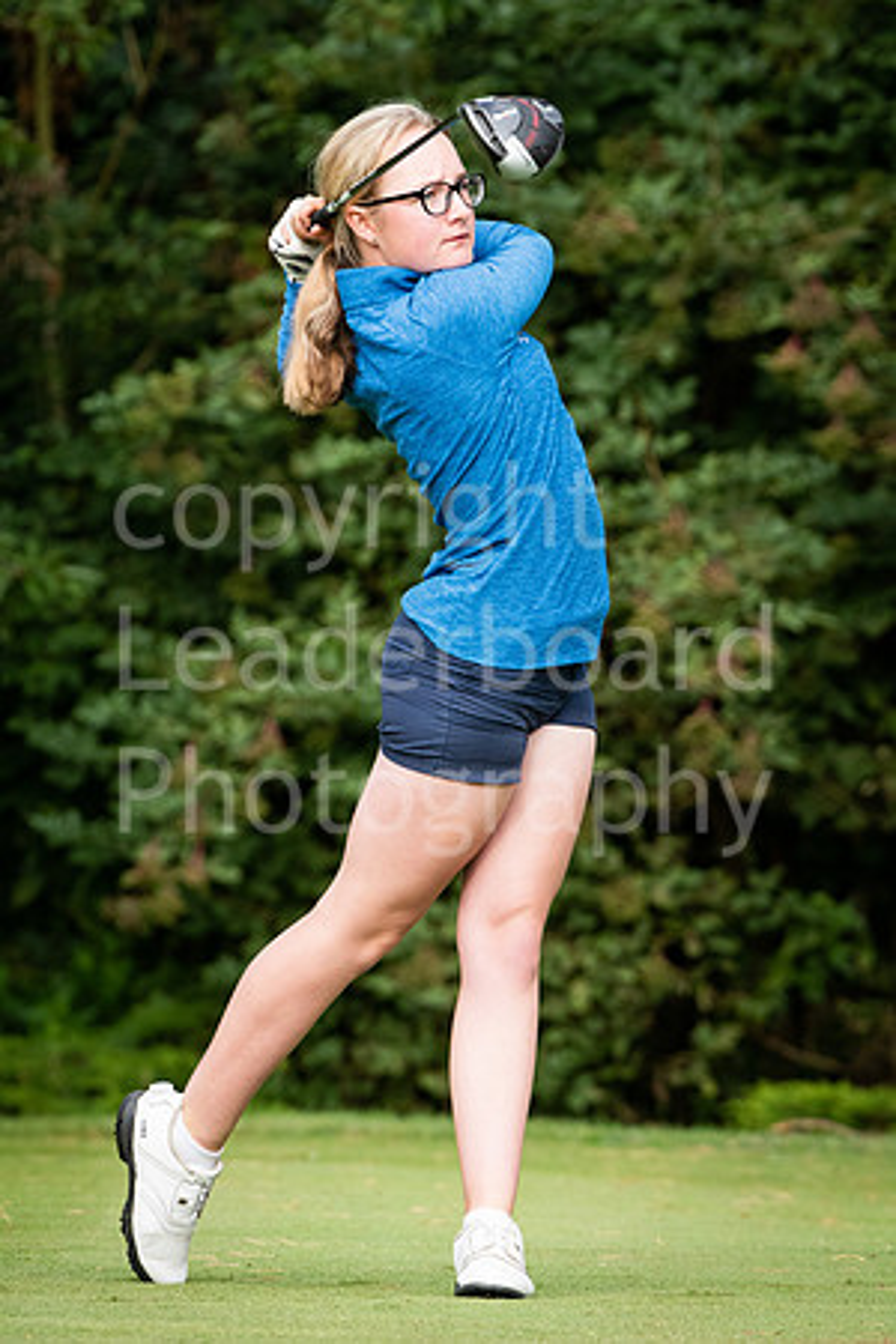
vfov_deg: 4.4
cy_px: 672
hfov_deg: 3.0
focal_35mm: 465
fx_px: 17359
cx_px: 448
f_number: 6.3
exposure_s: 1/1250
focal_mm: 310
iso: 1250
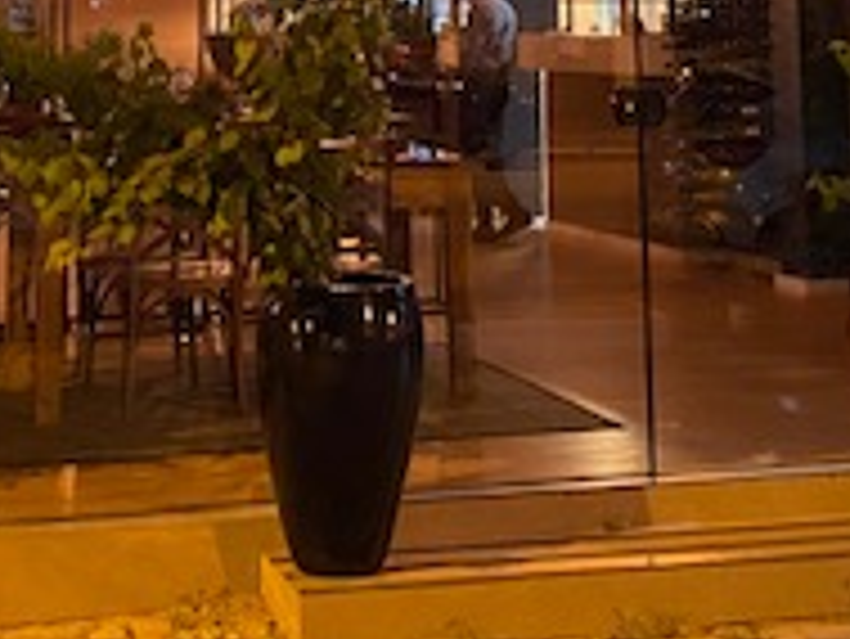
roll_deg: +0.6
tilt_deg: +5.8
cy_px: -220
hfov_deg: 22.2
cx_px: 378
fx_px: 2162
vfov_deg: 15.8
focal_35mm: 88
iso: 640
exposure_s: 1/30
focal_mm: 4.25
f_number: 1.8
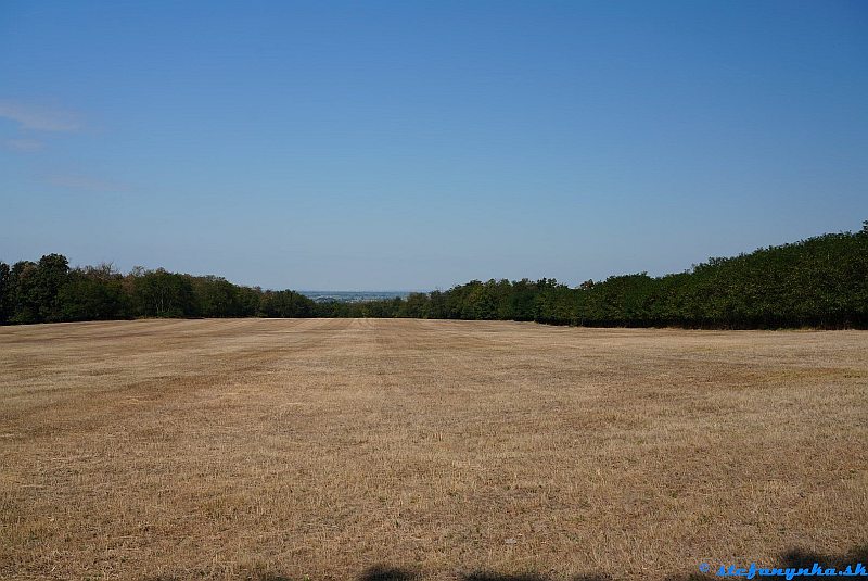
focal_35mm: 35
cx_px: 434
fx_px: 845
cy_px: 290
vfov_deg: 37.9
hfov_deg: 54.4
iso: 100
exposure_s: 1/250
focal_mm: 35
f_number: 8
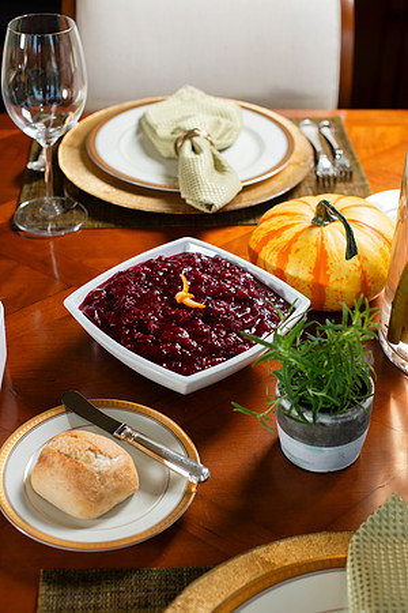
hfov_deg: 27.0
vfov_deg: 39.6
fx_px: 850
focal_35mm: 50
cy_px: 306
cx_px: 204
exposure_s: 1/250
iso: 200
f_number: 4.5
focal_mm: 50
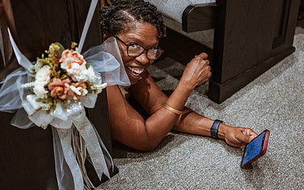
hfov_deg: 37.5
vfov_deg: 24.0
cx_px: 164
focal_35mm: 54
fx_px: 448
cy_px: 79
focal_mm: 35
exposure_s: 1/500
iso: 1250
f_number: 1.8
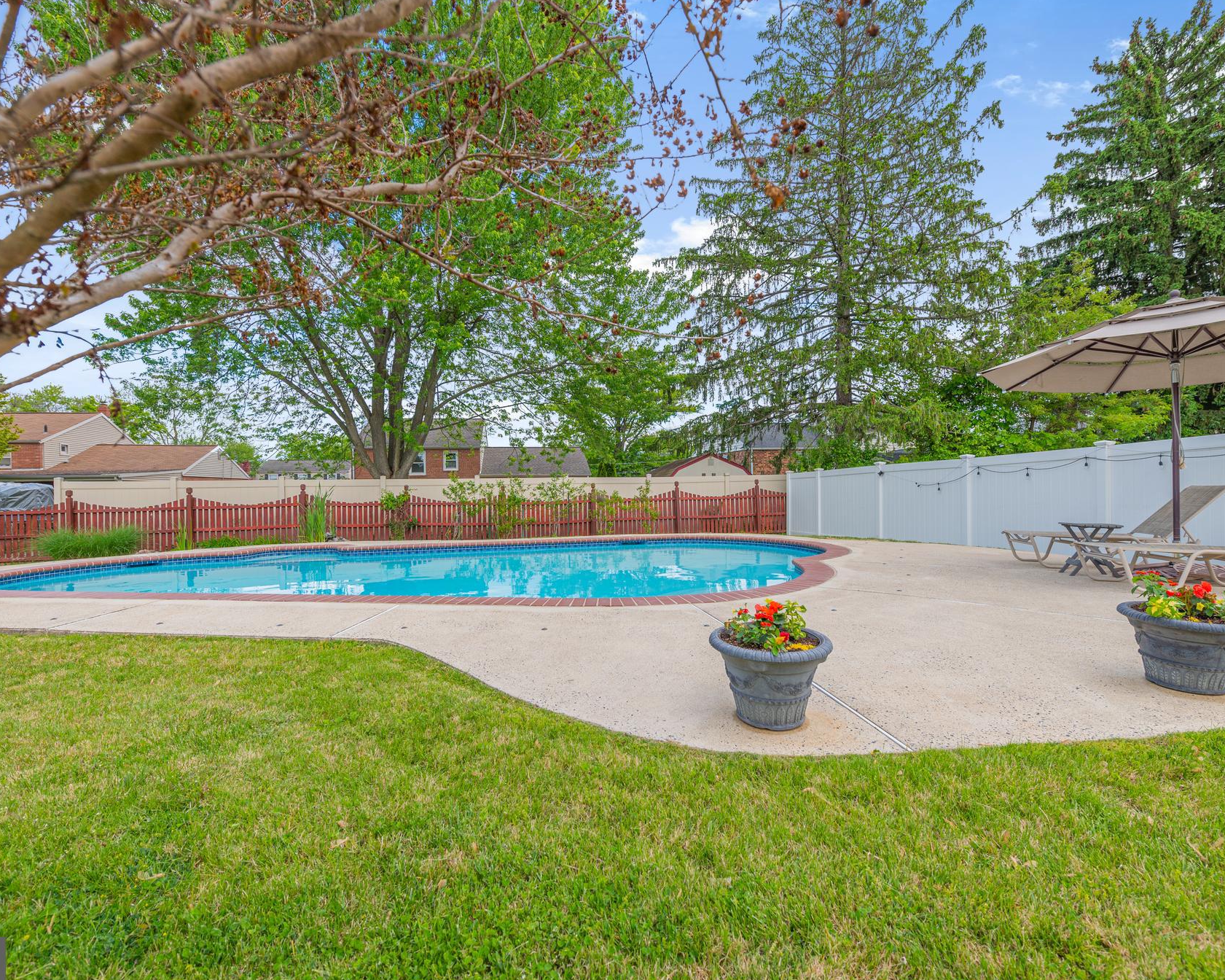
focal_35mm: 16
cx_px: 591
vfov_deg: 80.4
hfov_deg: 93.1
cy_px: 493
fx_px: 580
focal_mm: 14
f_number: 6.3
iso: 100
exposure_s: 1/320
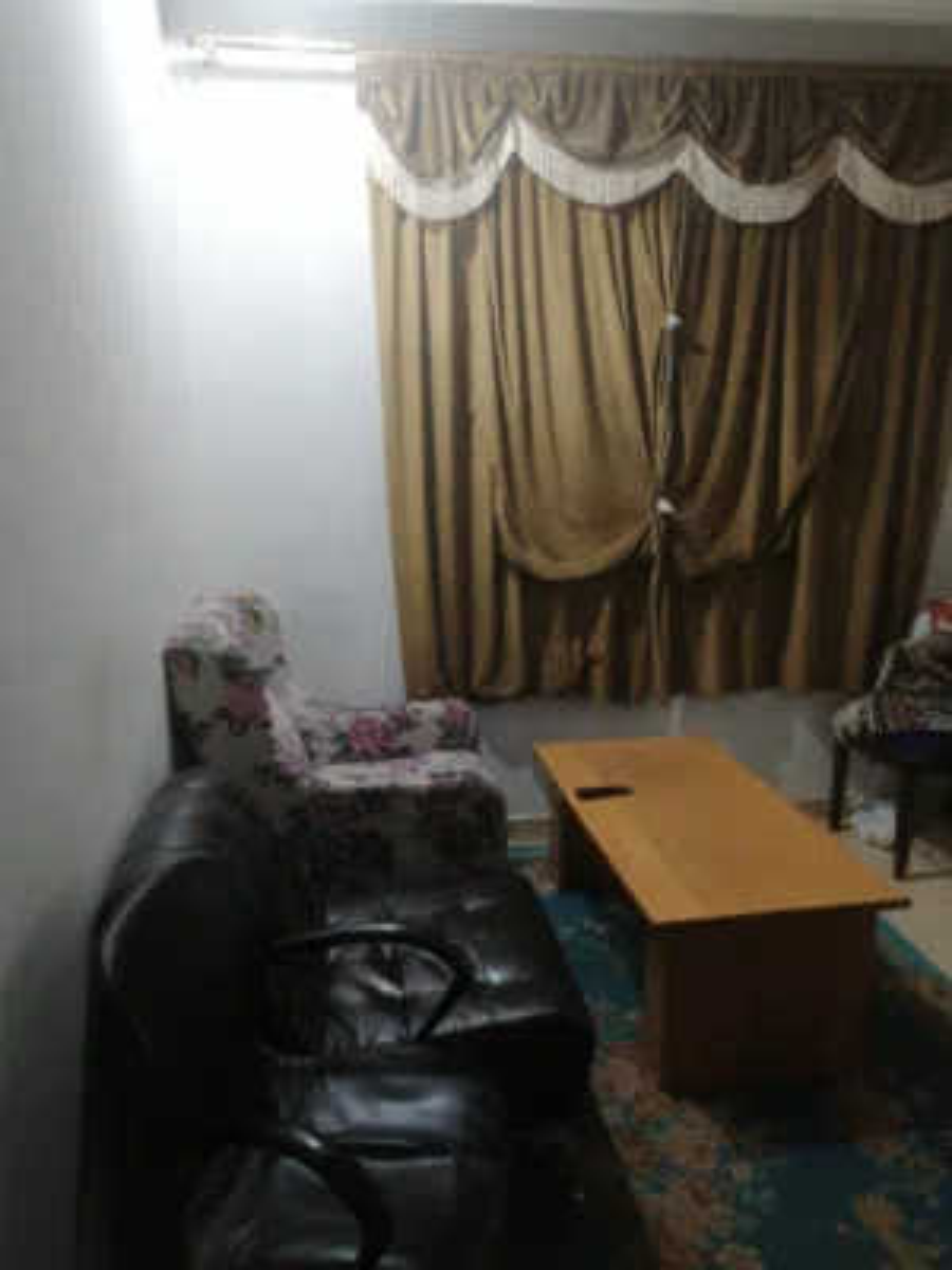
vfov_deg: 67.3
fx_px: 953
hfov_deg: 53.1
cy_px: 635
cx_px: 476
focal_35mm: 26
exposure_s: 1/50
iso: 500
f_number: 1.8
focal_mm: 3.96
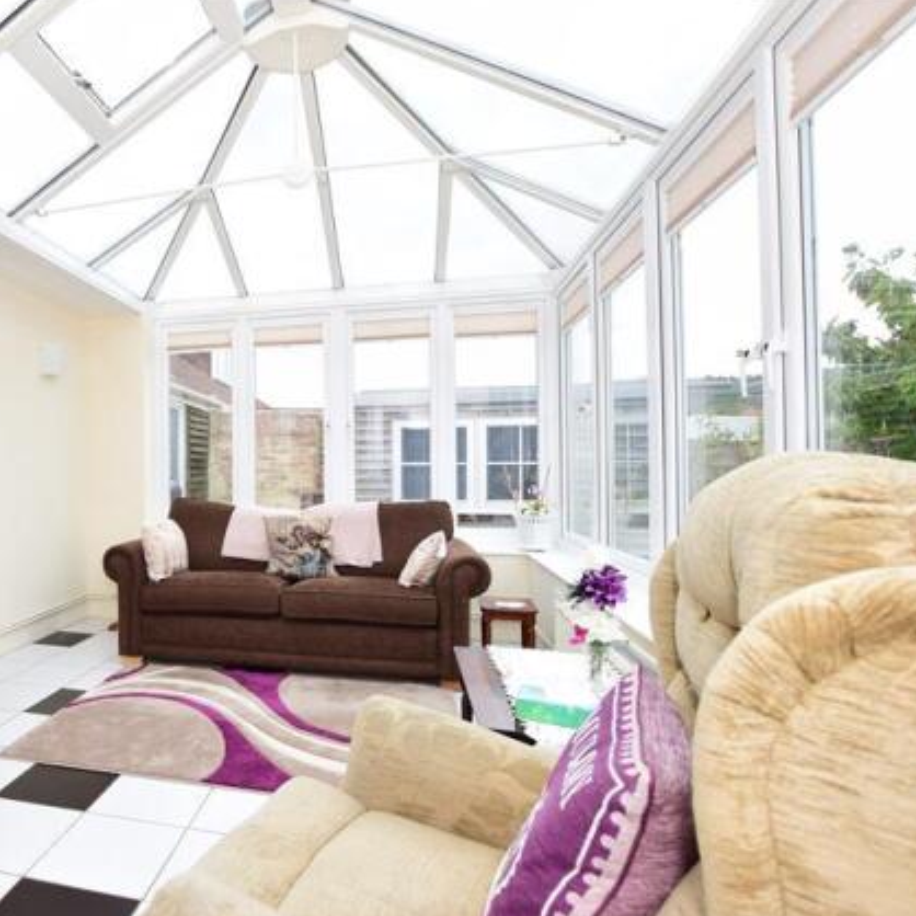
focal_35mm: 20
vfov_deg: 74.8
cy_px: 468
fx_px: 599
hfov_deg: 69.7
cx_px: 226
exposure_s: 1/100
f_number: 5
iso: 200
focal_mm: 10
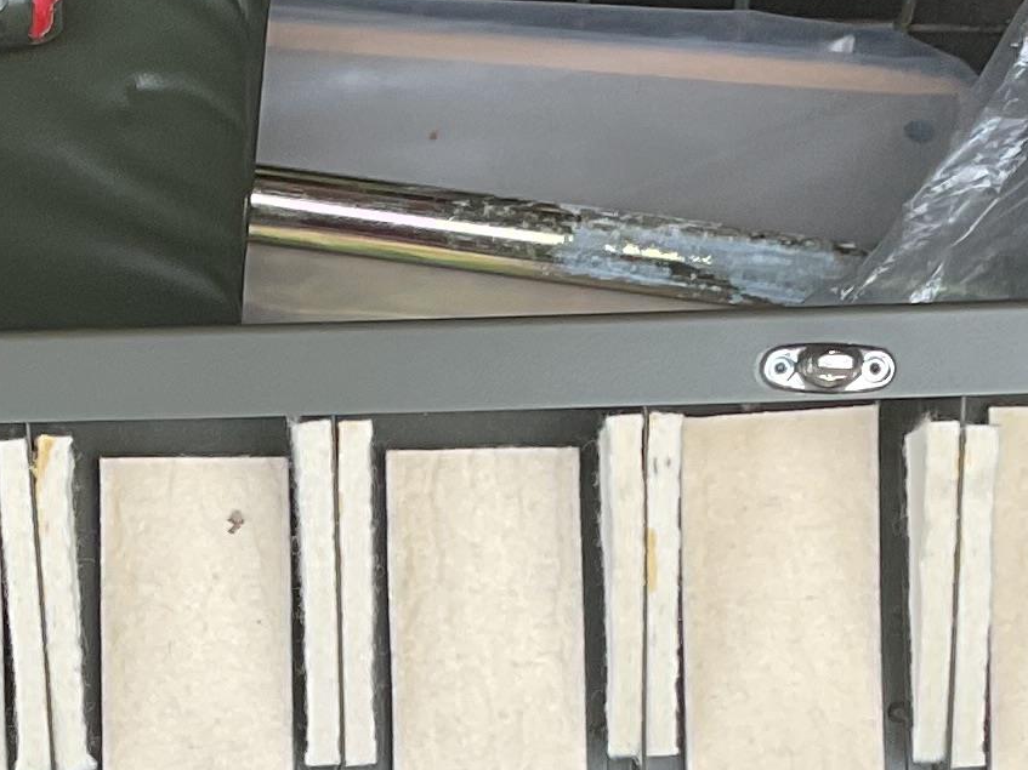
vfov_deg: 10.4
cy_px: 1080
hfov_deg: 14.1
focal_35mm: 138
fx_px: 4098
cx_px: 47
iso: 16
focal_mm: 3
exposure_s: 1/215
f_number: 1.8
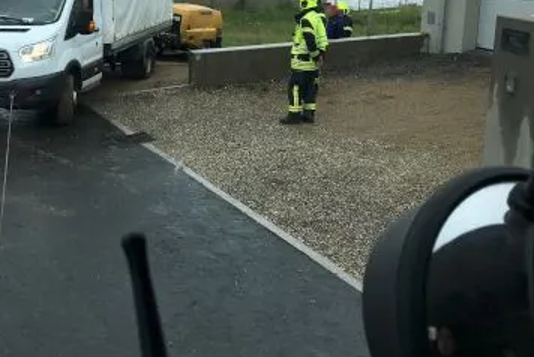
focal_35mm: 55
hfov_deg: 35.7
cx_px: 158
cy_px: 71
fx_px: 816
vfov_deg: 24.3
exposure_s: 1/894
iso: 25
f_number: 2.2
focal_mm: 4.15
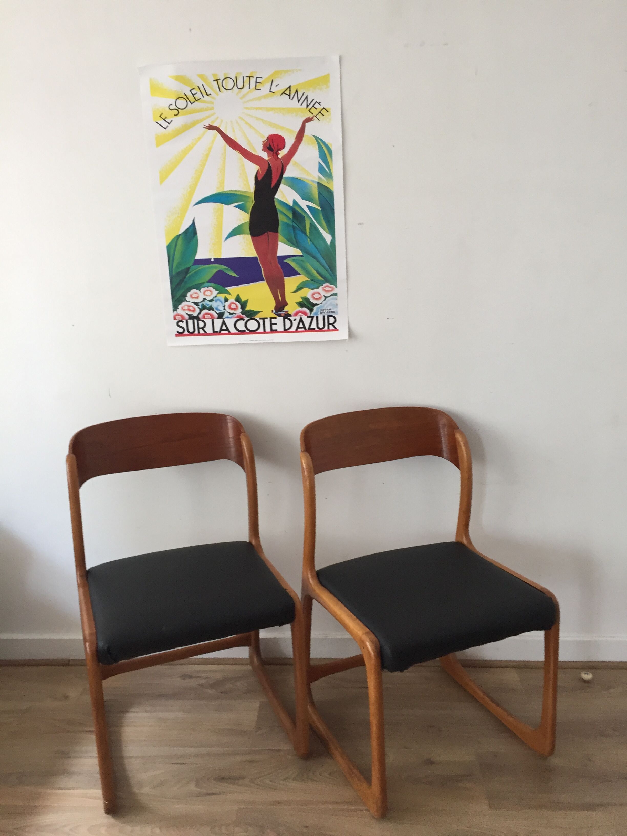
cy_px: 418
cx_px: 314
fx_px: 700
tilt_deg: -13.5
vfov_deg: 61.7
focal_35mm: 29
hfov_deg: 48.2
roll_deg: +4.1
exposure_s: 1/33
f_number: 2.2
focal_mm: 4.15
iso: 64
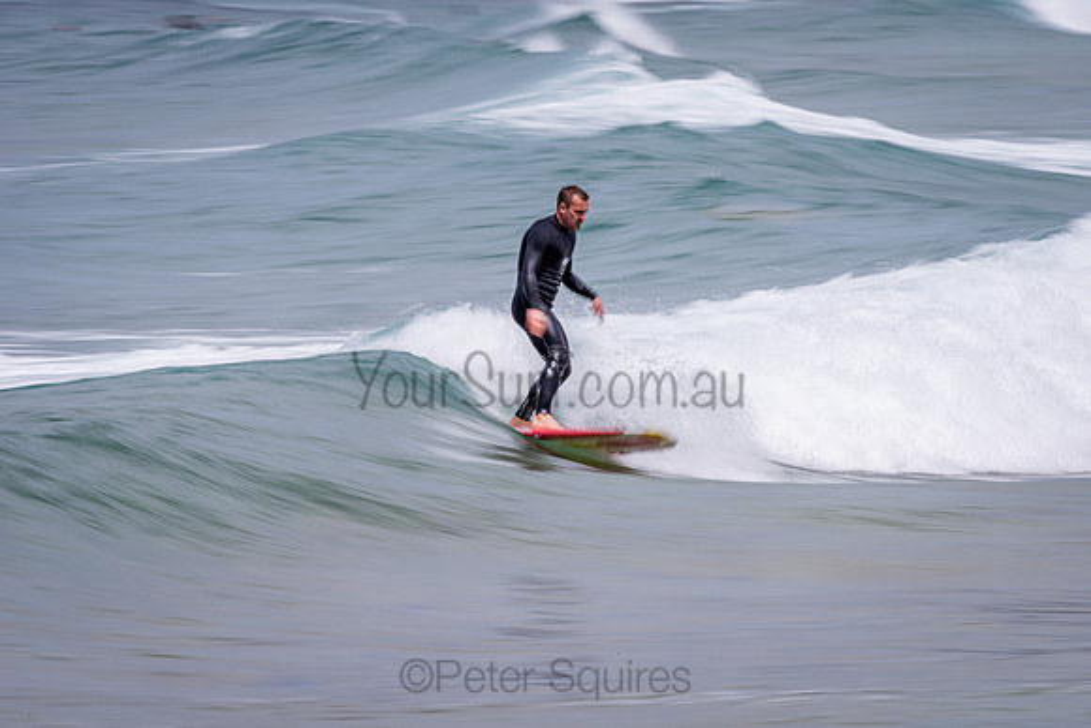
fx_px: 15156
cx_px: 546
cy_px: 364
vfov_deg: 2.8
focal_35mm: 500
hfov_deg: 4.1
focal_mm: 500
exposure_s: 1/20
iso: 64
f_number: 22
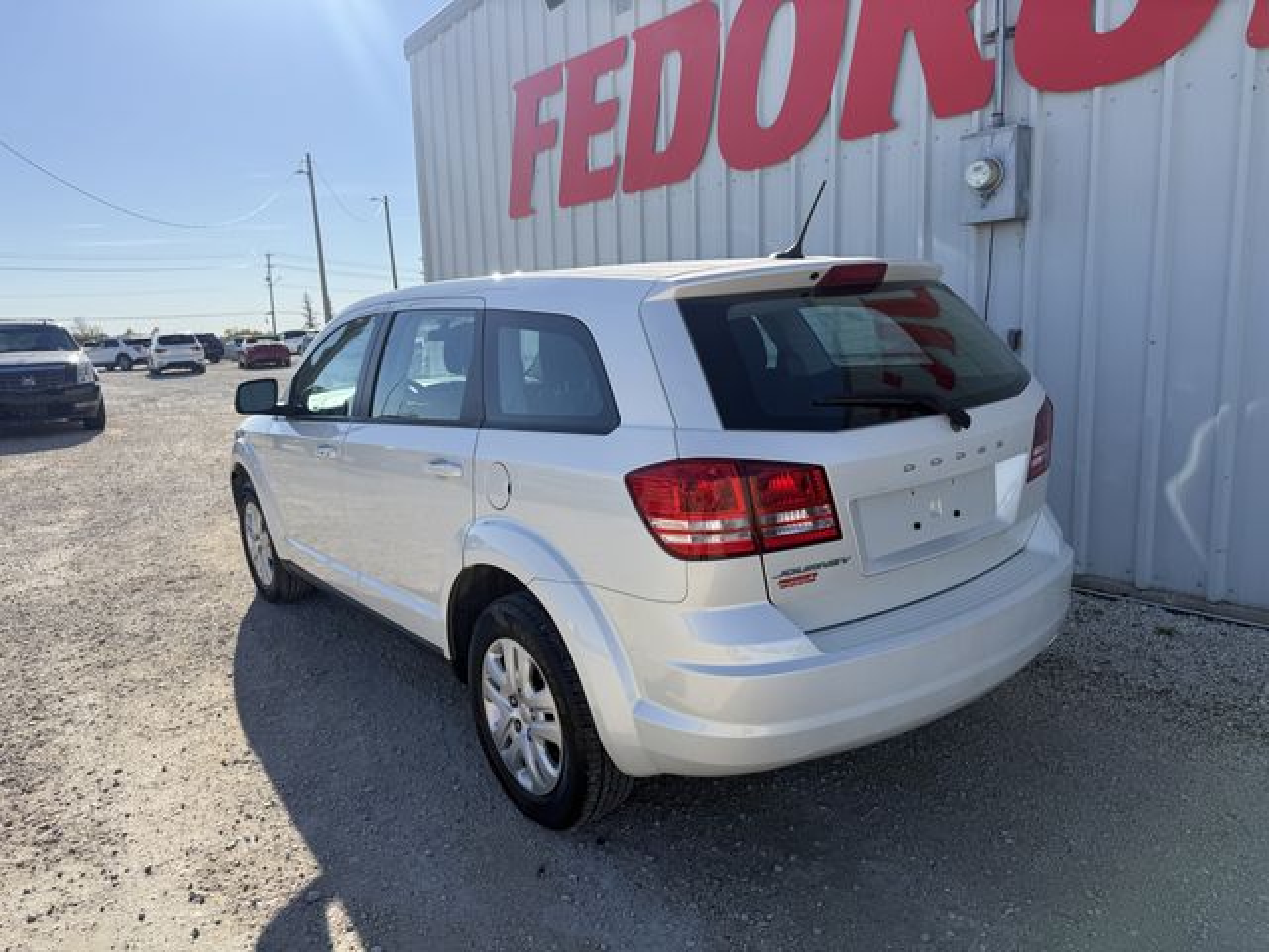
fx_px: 880
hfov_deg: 71.6
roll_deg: +2.4
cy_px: 476
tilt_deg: -9.2
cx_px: 634
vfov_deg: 56.8
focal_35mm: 24
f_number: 1.78
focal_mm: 6.76
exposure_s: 1/4975
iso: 100
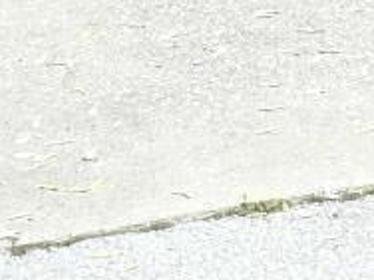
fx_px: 2064
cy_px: -530
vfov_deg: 7.0
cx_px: 346
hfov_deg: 10.3
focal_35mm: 191
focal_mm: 4.6
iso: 100
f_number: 8
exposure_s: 1/160
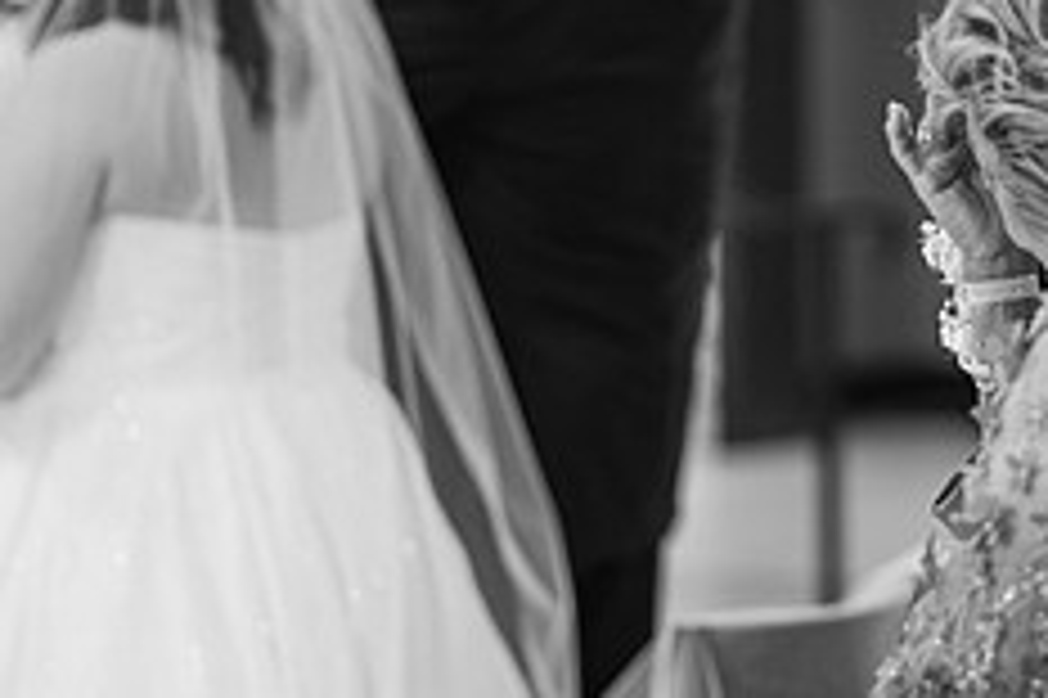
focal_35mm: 212
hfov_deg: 9.6
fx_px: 6167
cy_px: 54
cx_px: 1160
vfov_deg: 6.5
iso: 320
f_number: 1.8
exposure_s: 1/125
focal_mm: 85
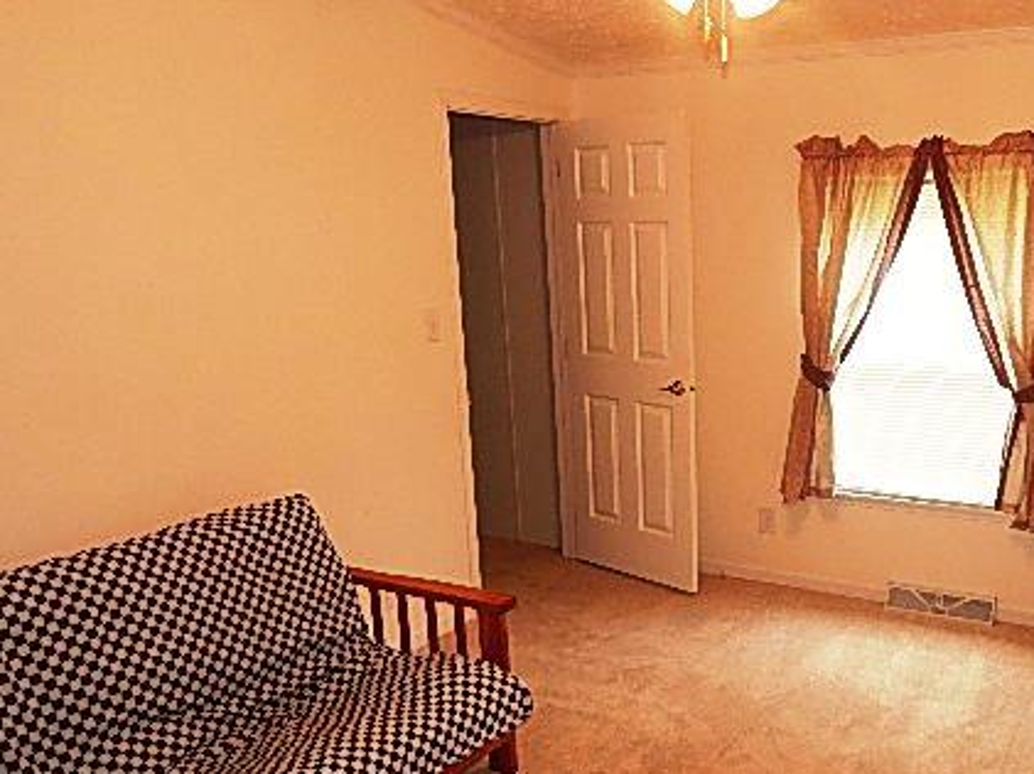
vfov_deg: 40.4
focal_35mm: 35
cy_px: 472
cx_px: 707
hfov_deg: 51.5
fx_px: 1045
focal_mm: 4
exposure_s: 1/30
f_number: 3
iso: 160
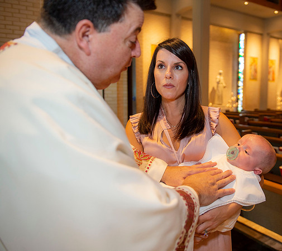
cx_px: 188
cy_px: 125
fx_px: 284
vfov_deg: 47.8
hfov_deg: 51.9
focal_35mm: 32
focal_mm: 27
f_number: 3.2
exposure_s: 1/100
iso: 1000
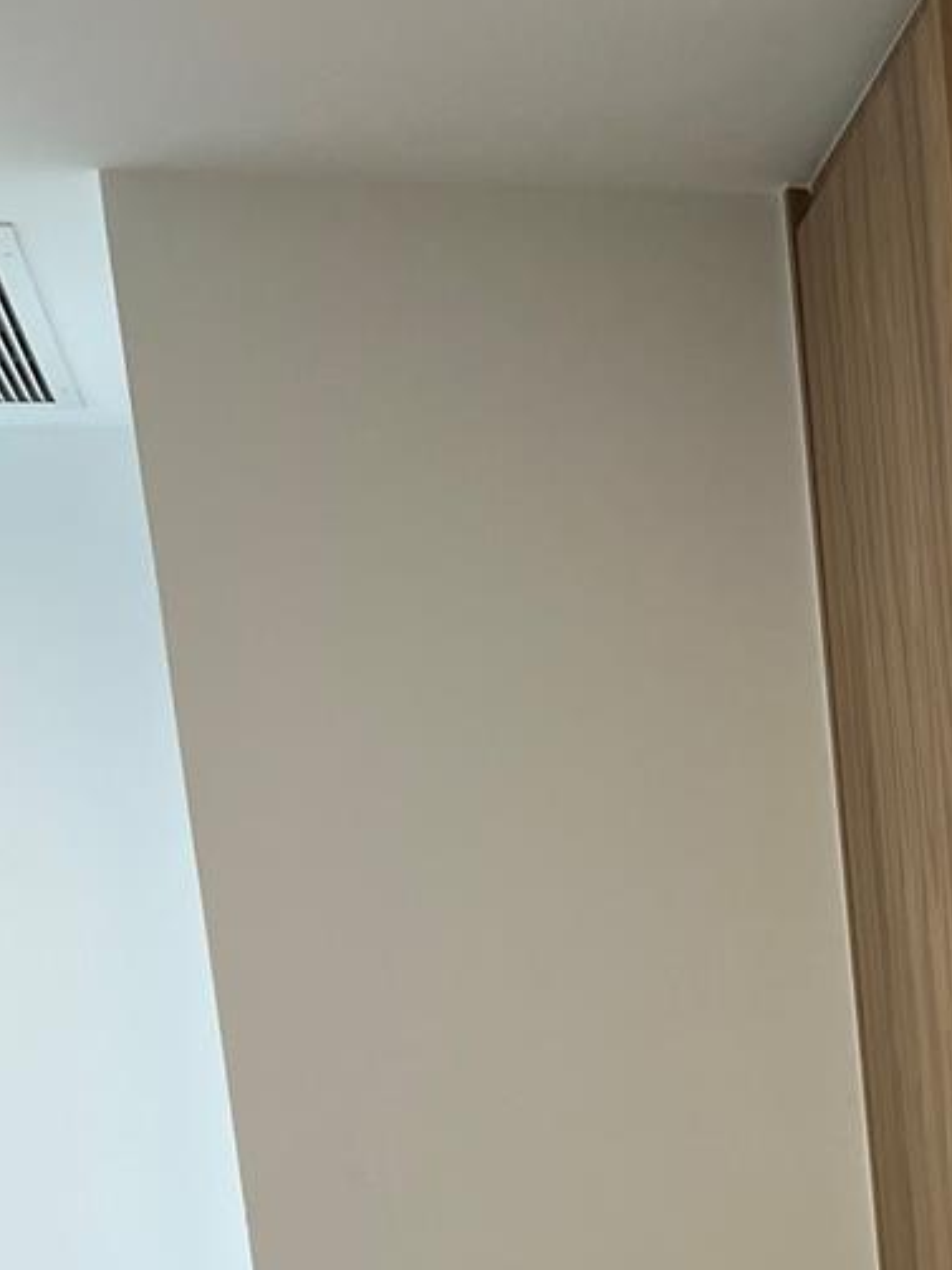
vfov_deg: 28.5
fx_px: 2274
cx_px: 1093
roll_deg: +3.5
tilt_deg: -8.8
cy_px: 1374
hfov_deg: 22.1
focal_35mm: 62
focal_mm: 5.7
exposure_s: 1/120
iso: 125
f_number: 1.5
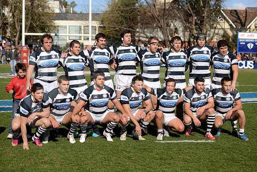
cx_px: 128
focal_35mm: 70
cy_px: 86
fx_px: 500
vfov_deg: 19.5
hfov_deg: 28.8
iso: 250
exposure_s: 1/3200
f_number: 2.8
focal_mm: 70
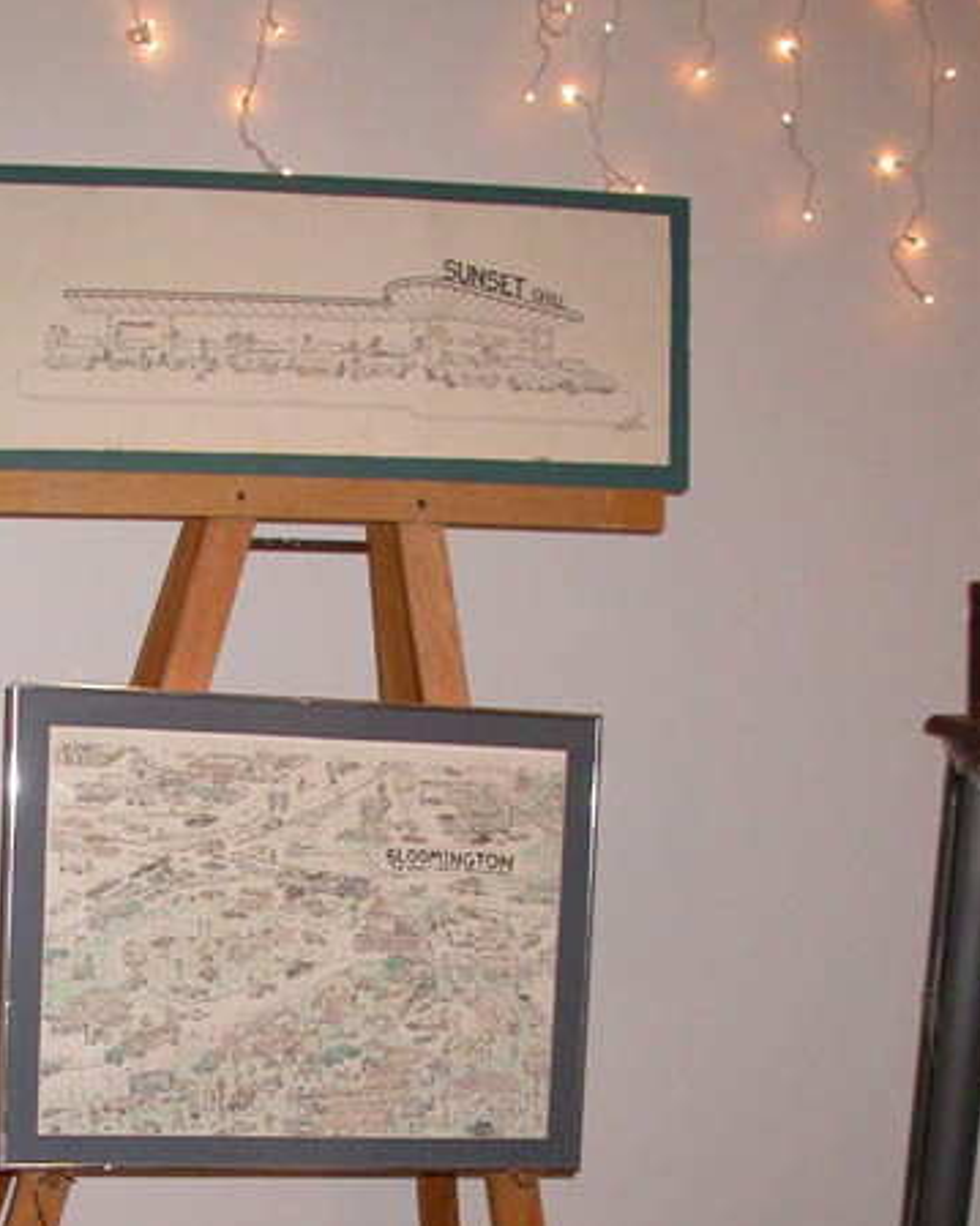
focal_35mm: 62
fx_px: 2249
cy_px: 1021
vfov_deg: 29.6
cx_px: 239
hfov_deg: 24.3
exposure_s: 1/60
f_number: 2.6
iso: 200
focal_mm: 7.85
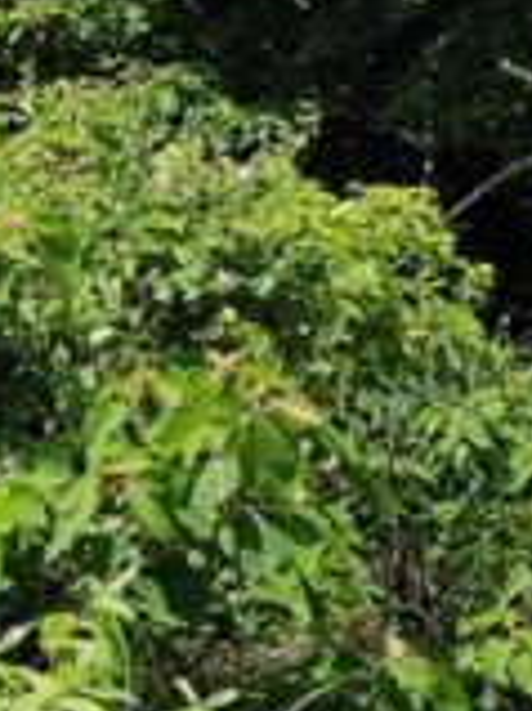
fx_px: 3304
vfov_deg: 12.3
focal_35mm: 161
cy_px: 300
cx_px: 510
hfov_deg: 9.2
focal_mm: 4.71
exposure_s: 1/2326
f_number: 1.79
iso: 50
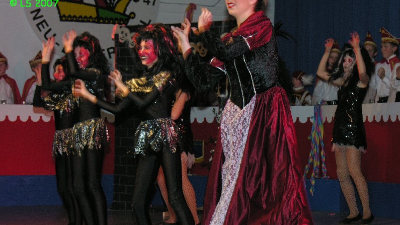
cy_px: 137
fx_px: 1092
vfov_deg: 11.7
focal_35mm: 103
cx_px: 201
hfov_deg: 20.8
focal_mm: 24
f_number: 4
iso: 200
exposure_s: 1/60.1
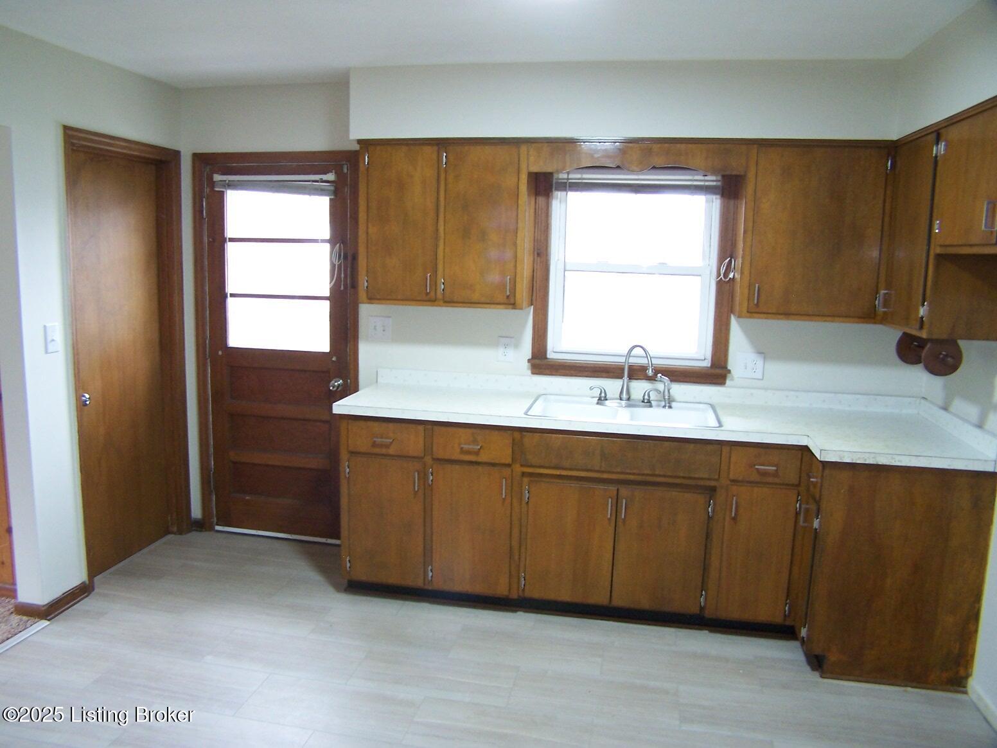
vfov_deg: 37.7
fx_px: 1094
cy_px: 374
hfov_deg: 49.0
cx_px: 498
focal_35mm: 38
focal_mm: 6.3
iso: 140
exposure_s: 1/10
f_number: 2.8
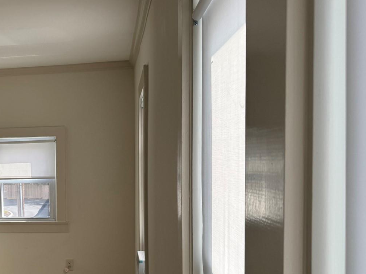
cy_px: 191
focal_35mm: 49
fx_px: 518
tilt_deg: -5.3
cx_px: 14
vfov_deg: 29.4
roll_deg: +0.8
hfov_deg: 35.8
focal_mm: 6.76
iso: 80
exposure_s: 1/470
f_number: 1.78
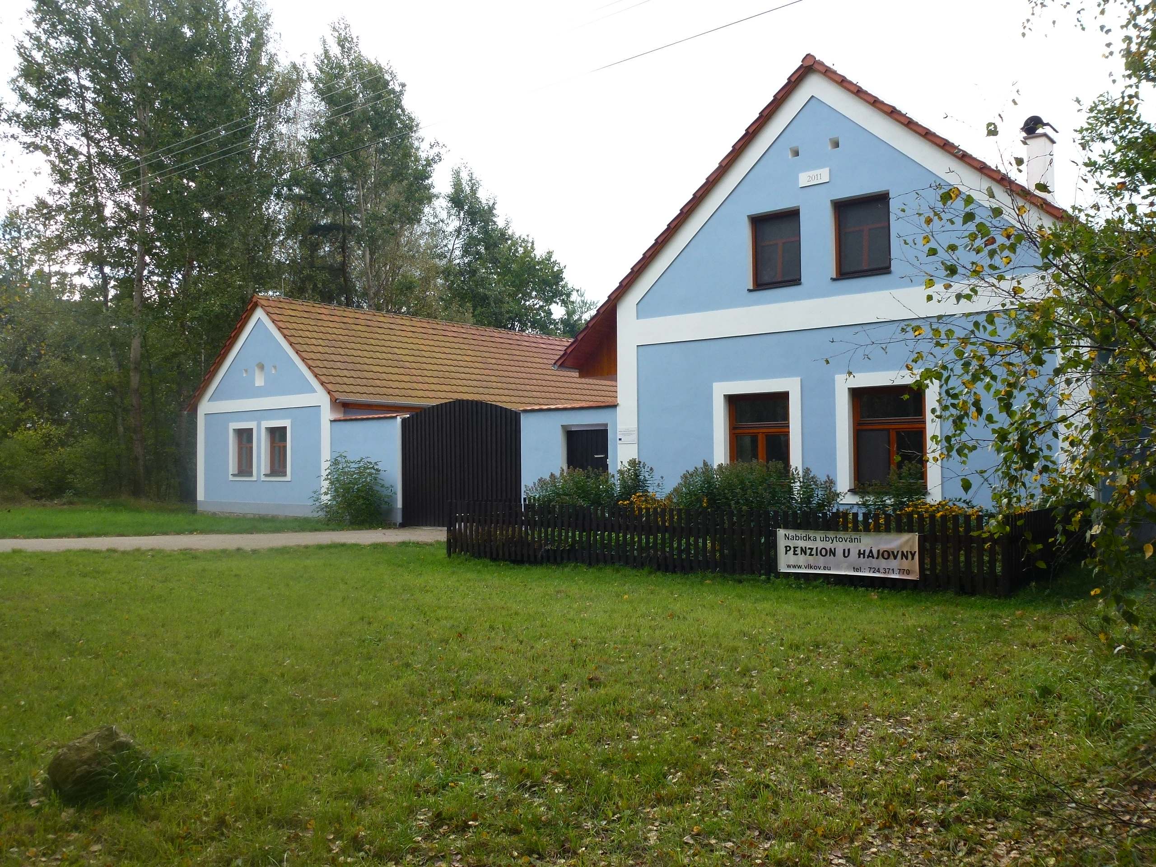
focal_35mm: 28
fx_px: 935
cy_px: 434
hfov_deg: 63.4
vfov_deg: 49.7
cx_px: 578
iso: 100
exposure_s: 1/200
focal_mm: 5
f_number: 4
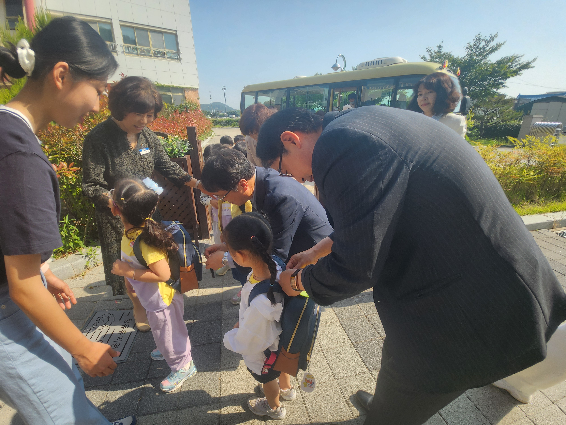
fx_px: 213
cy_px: 212
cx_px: 283
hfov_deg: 106.2
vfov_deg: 89.9
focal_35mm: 13
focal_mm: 1.74
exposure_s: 1/666
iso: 32
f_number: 2.2
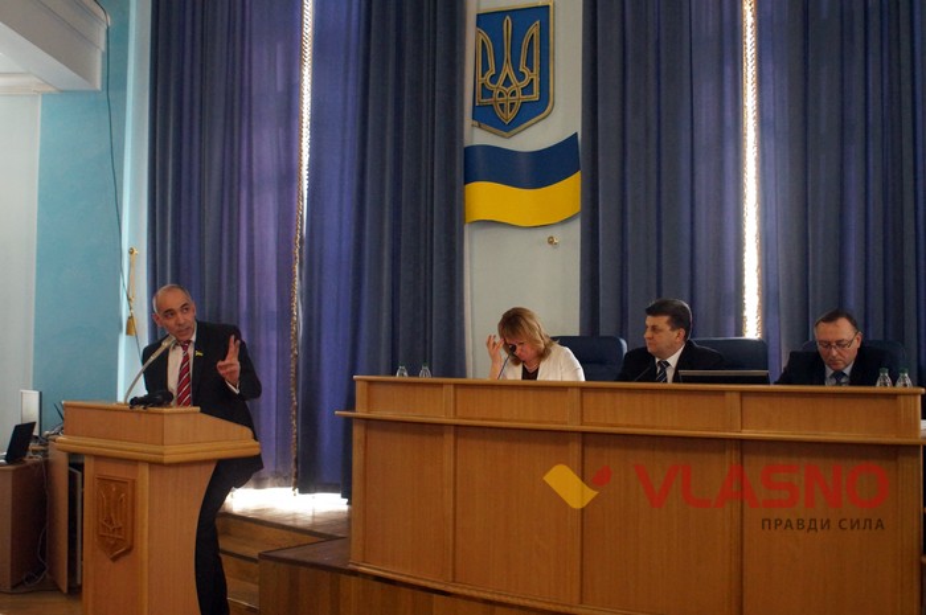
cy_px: 308
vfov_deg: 31.8
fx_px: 1079
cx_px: 463
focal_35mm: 42
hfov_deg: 46.4
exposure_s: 1/100
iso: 3200
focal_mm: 28
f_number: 4.5
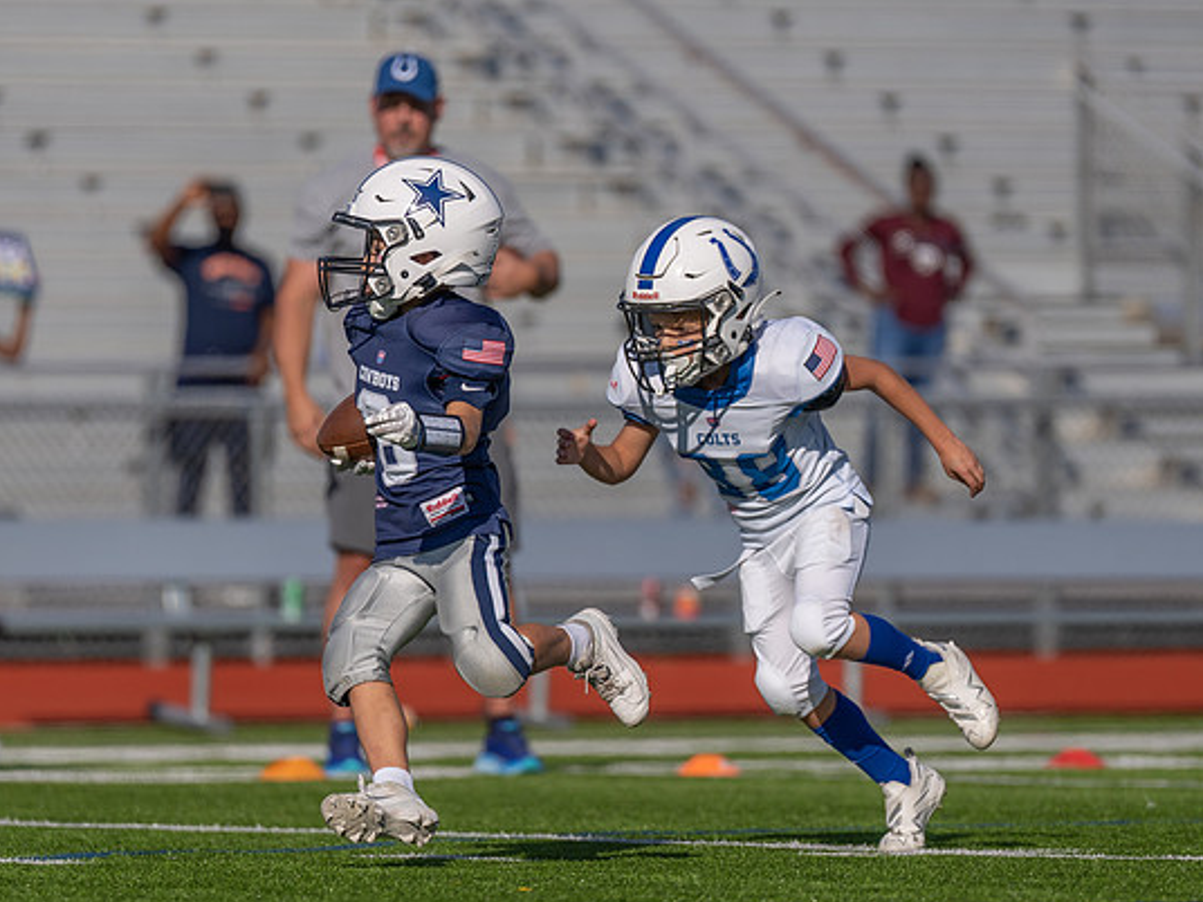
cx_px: 546
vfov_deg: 3.6
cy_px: 528
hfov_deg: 4.8
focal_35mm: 410
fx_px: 14249
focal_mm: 200
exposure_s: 1/4000
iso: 100
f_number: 2.8
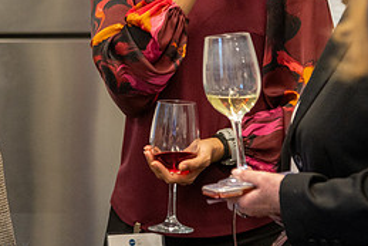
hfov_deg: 9.6
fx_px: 2189
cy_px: 0
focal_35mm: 214
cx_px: 9
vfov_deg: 6.4
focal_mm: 82
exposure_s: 1/160
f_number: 4
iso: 1600
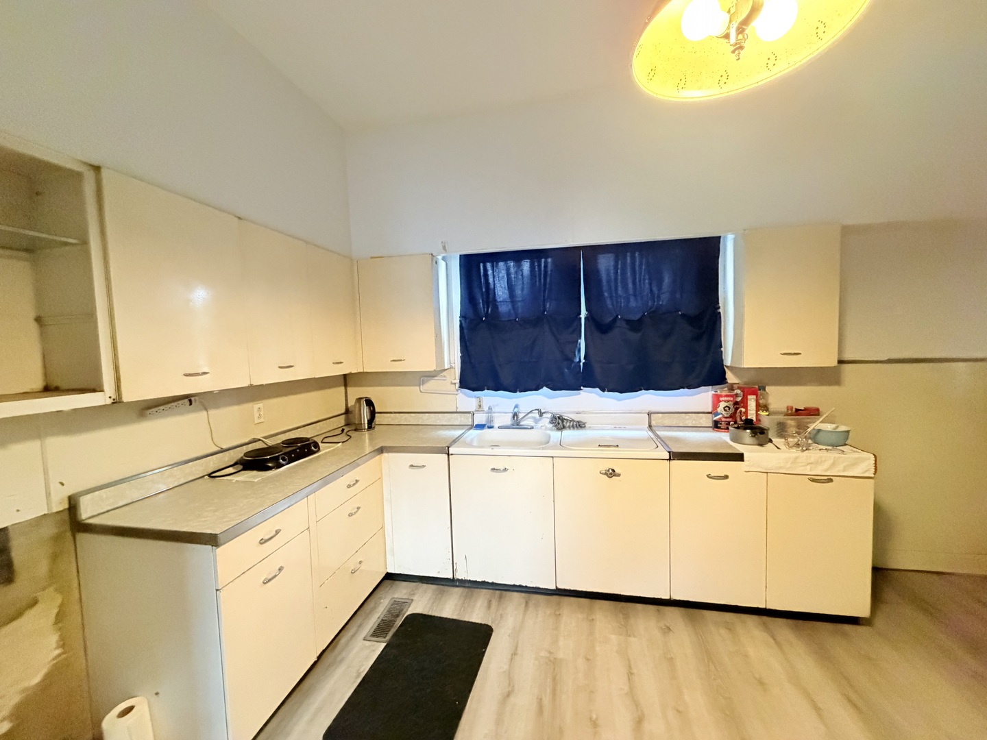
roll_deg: +2.1
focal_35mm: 14
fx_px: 399
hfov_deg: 102.1
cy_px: 370
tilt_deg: -4.4
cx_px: 494
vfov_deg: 85.7
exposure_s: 1/60
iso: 800
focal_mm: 2.22
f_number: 2.2
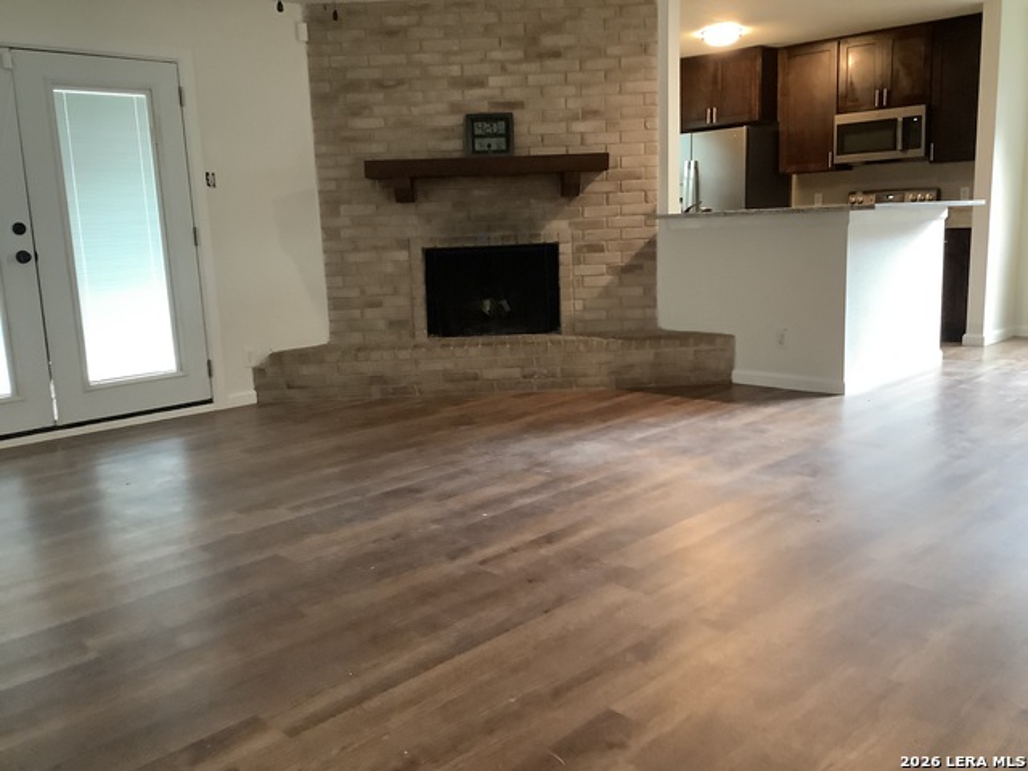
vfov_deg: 45.4
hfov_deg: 58.4
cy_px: 386
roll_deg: +2.8
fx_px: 921
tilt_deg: -10.2
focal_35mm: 31
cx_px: 514
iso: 500
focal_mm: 3.3
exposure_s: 1/30
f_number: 2.4
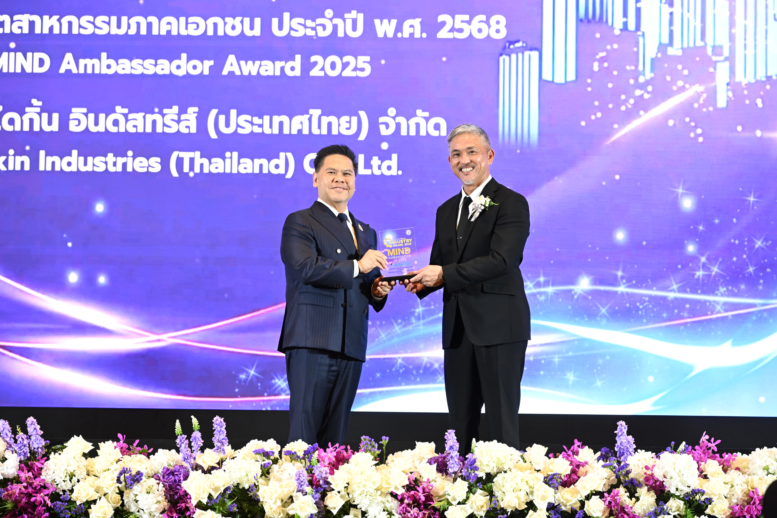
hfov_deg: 17.1
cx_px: 388
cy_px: 259
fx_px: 2590
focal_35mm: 120
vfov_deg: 11.4
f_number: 6.3
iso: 3200
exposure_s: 1/100
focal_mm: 120
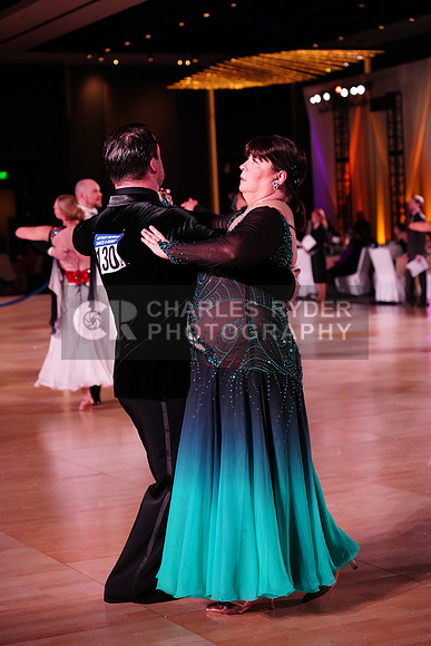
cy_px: 323
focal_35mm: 75
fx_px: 1346
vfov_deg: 27.0
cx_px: 216
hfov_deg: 18.2
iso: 3200
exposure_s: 1/500
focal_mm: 75
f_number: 4
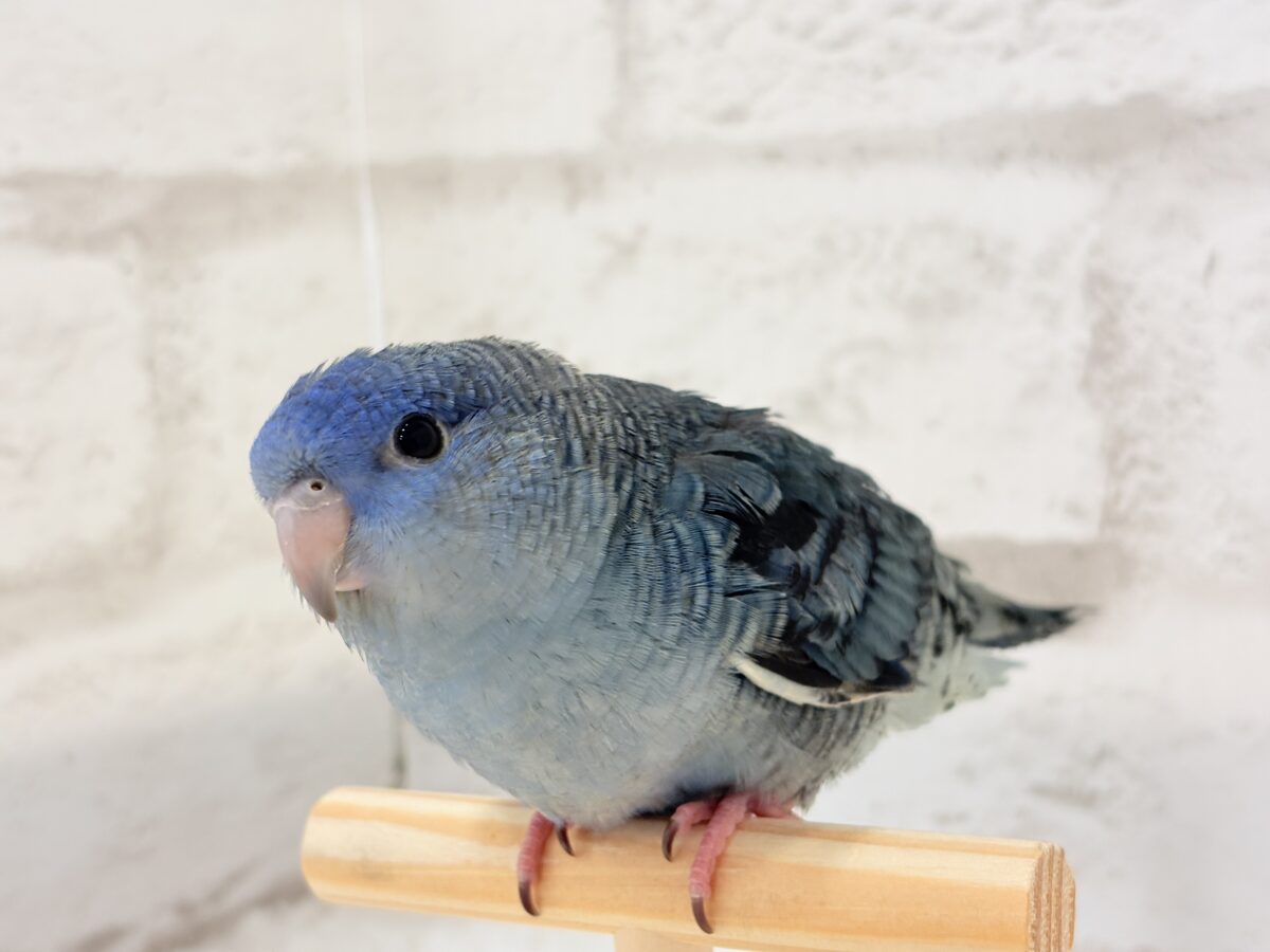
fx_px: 1908
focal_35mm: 52
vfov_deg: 28.0
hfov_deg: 36.8
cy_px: 476
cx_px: 635
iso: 125
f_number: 1.6
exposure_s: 1/100
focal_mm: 5.96
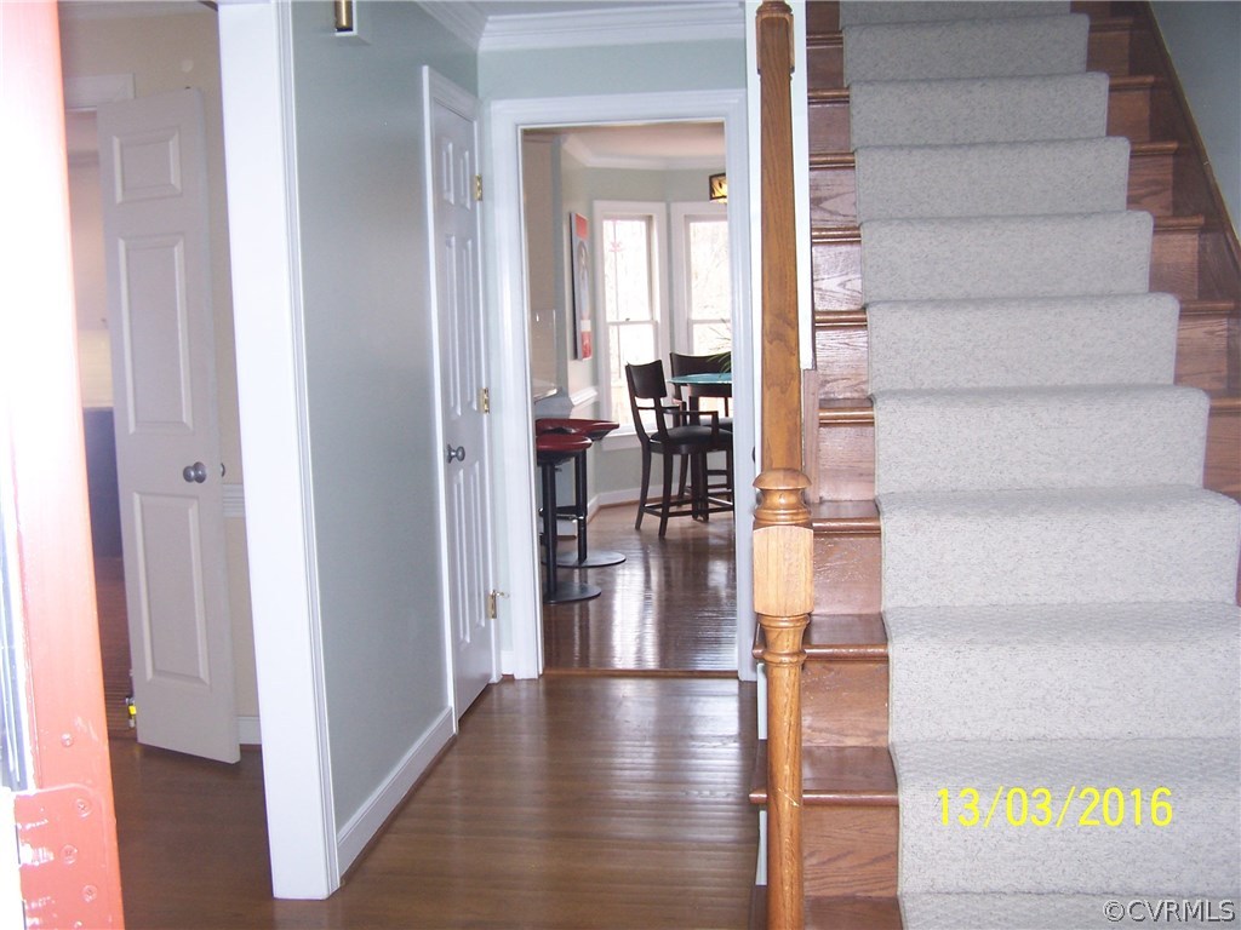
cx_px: 620
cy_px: 465
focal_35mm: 38
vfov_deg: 37.7
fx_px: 1362
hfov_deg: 49.0
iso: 140
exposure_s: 1/60
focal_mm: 6.3
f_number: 2.8
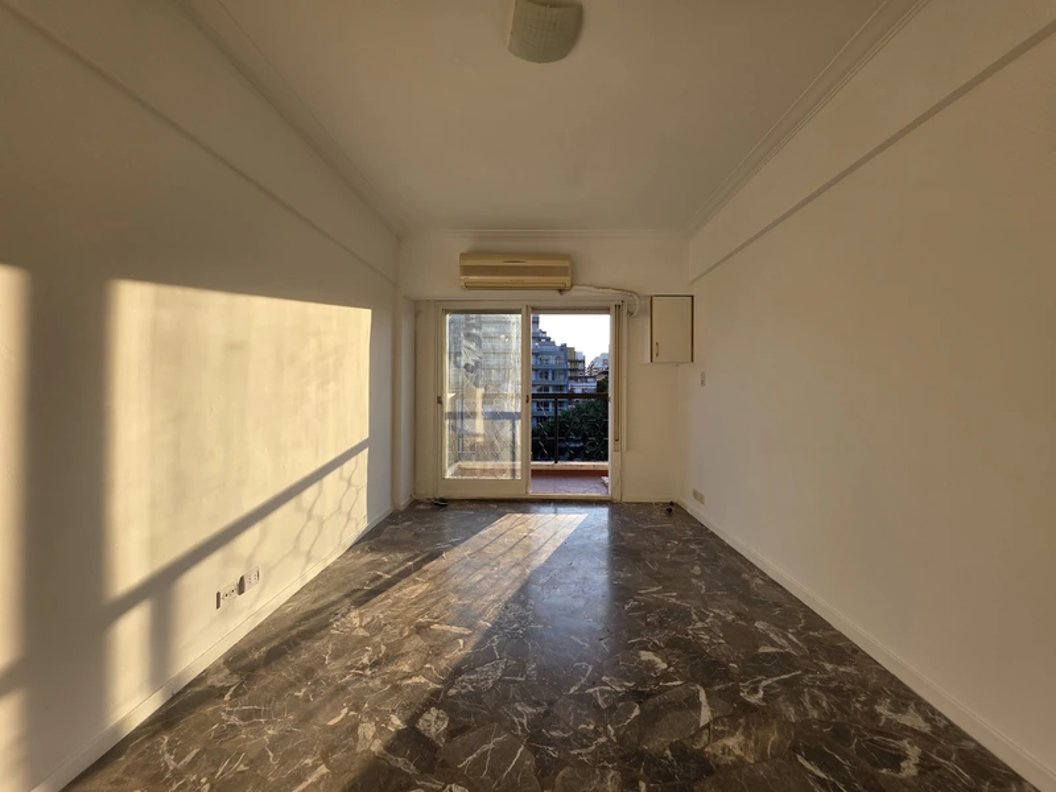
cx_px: 528
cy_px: 396
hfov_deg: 106.2
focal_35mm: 13
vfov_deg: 89.9
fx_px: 397
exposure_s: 1/434
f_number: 1.9
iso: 40
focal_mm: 2.2
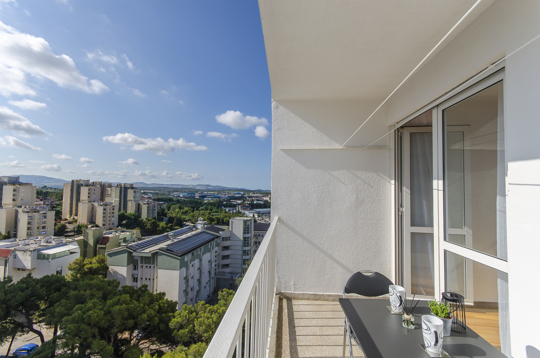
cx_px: 270
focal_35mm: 15
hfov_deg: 100.5
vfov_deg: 77.1
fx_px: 225
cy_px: 179
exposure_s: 1/400
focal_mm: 10
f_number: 8
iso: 100
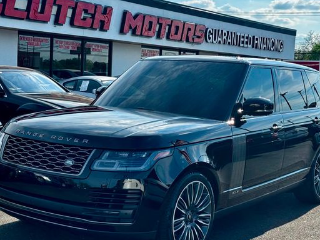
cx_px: 149
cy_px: 125
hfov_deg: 32.2
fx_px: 555
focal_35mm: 60
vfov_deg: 24.4
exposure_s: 1/3257
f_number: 1.78
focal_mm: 6.76
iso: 64
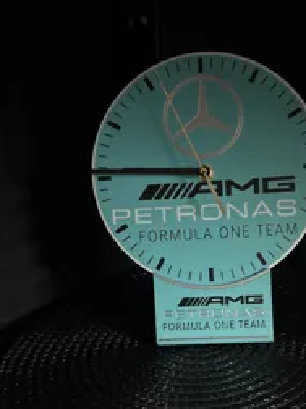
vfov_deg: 48.6
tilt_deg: -22.6
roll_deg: -2.4
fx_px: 449
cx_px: 212
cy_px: 252
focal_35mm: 38
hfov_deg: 37.1
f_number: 1.78
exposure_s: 1/30
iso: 1600
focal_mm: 6.76
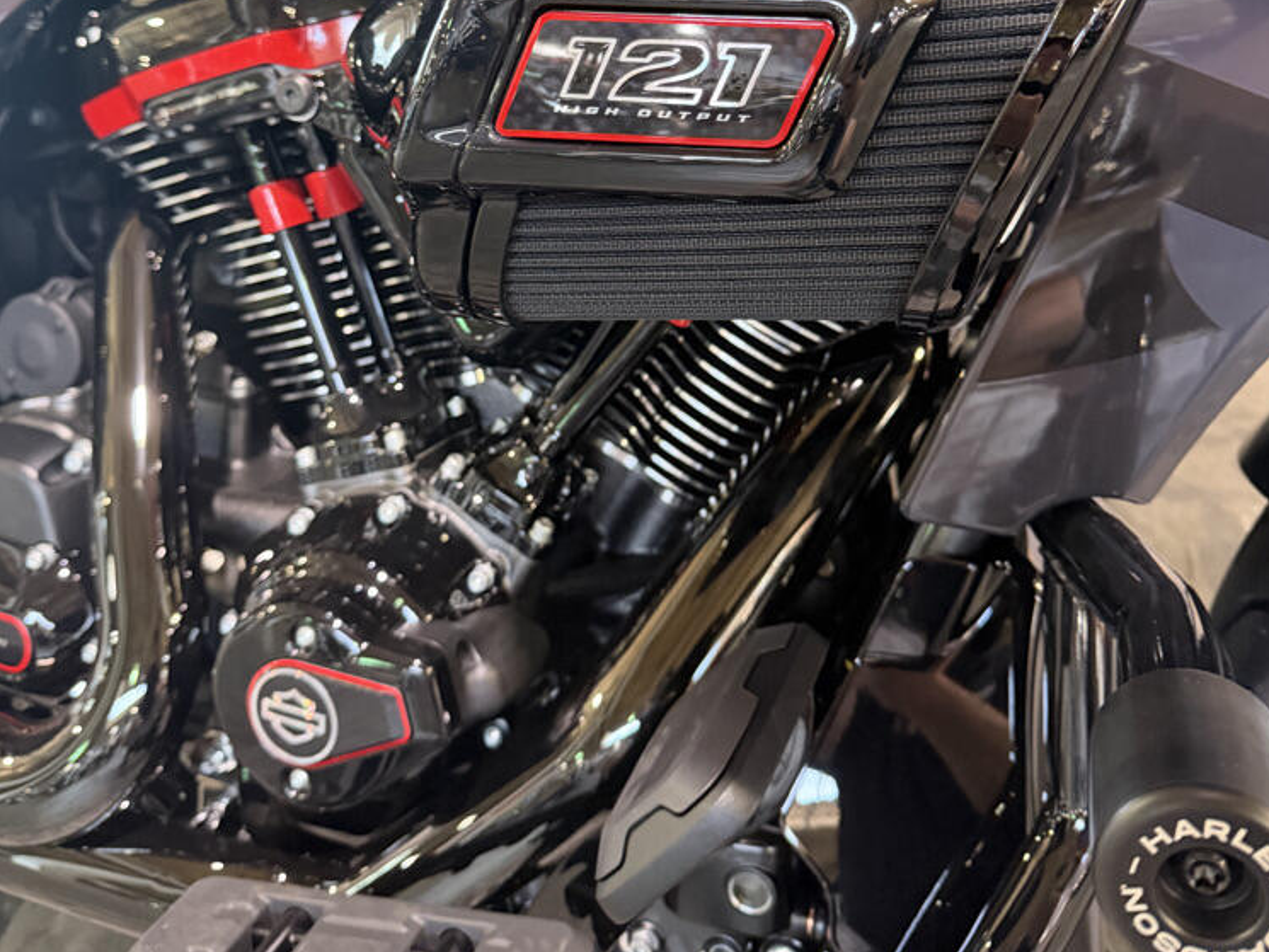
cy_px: 208
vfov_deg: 41.3
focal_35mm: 33
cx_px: 625
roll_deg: +1.5
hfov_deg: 55.3
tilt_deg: -22.2
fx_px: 1210
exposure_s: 1/60
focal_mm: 6.76
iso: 640
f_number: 1.78
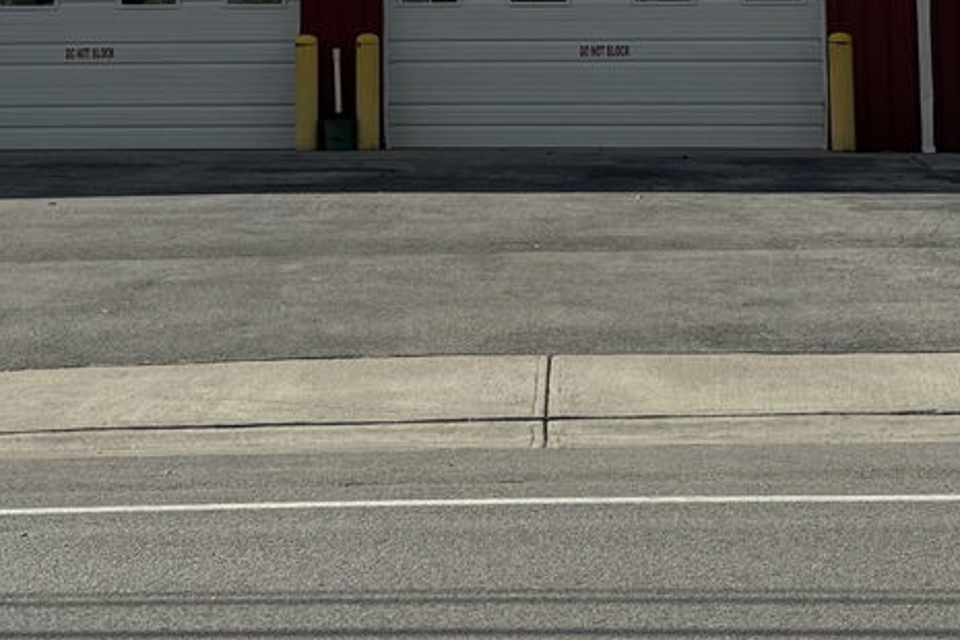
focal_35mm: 103
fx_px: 2746
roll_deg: -0.8
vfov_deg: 12.6
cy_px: -343
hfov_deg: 19.8
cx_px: 427
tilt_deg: +6.5
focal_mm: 6.86
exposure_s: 1/10417
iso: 80
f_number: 1.78
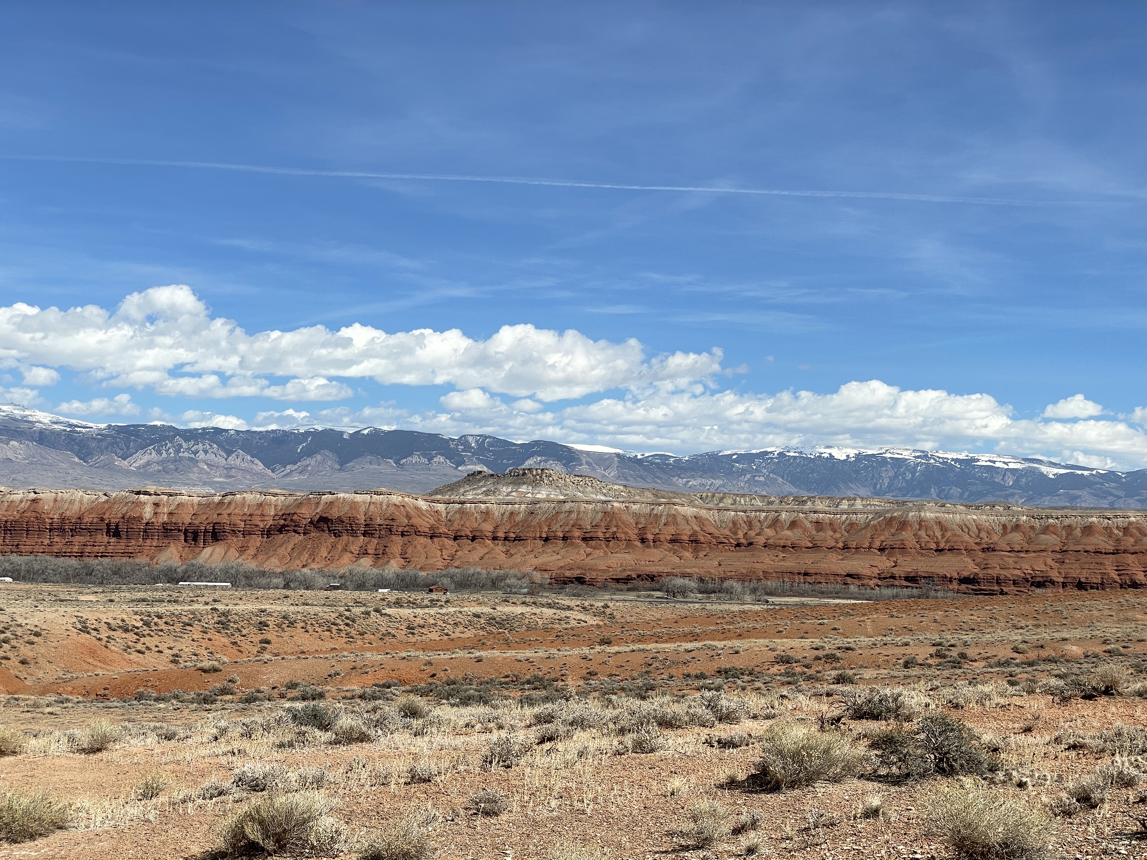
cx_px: 574
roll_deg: -0.9
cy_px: 430
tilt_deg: +3.6
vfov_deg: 28.0
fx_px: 1723
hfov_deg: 36.8
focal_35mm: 52
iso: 25
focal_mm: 6
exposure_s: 1/3425
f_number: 2
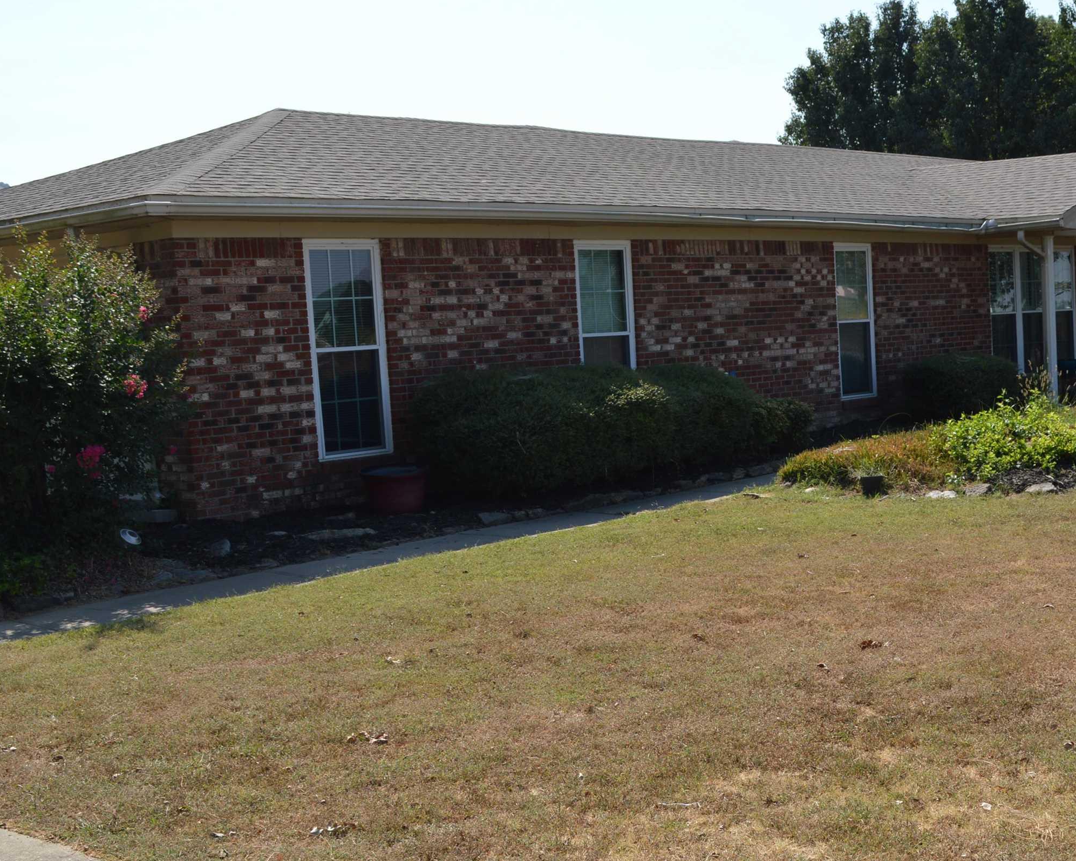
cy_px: 498
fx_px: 1656
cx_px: 758
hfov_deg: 35.5
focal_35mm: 52
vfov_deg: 29.1
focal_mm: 24
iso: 100
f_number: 9
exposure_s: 1/200
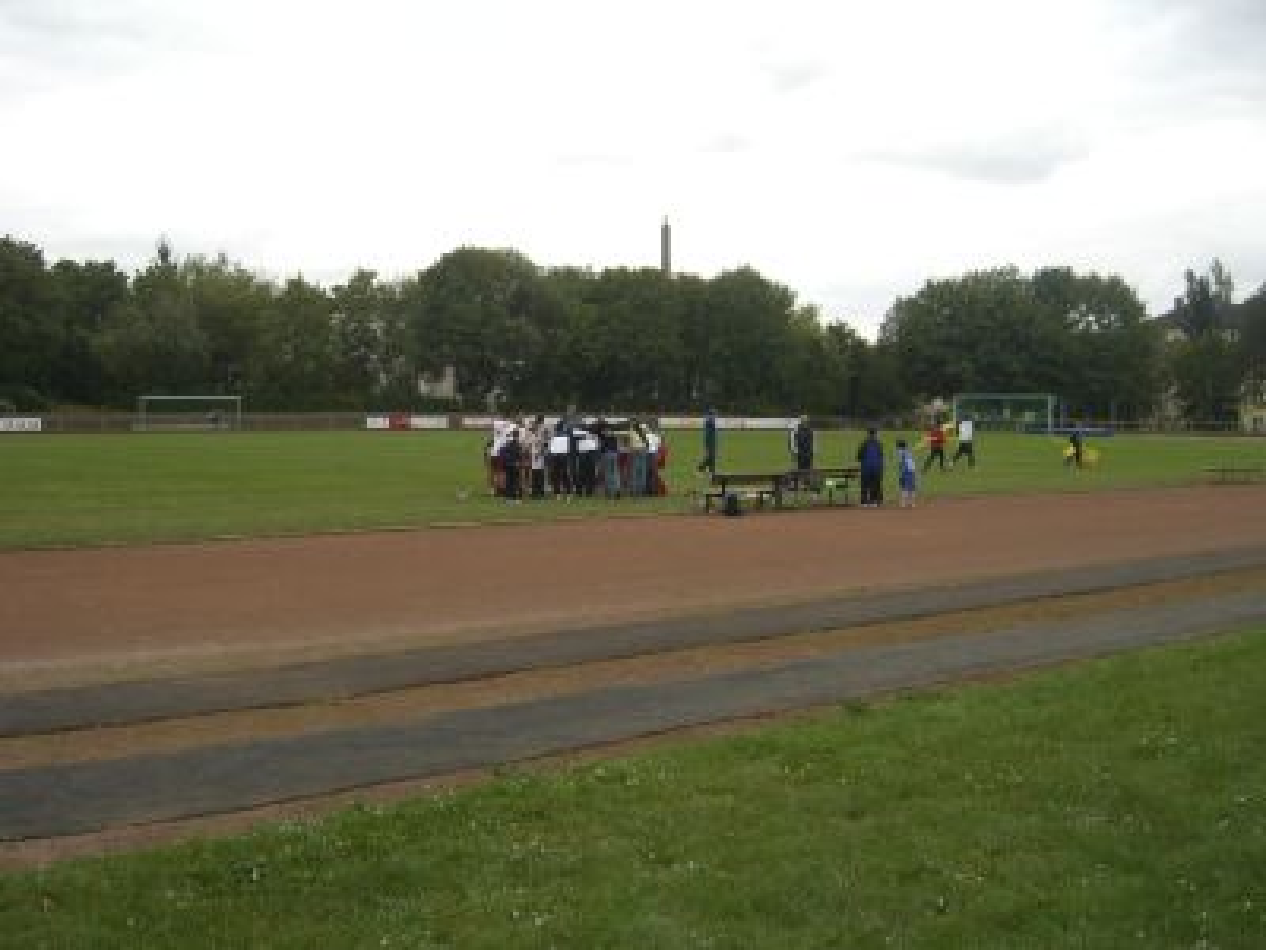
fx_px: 1390
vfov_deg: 37.7
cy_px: 475
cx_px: 633
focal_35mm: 38
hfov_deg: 49.0
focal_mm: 7.9
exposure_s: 1/320
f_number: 2.8
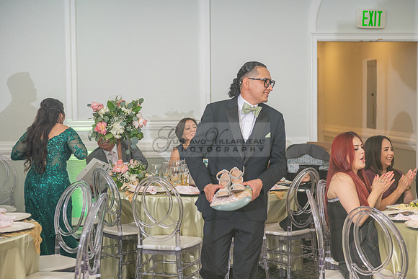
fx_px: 813
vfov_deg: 19.5
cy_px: 140
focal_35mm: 70
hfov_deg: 28.8
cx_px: 209
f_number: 3.5
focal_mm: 70
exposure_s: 1/200
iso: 500
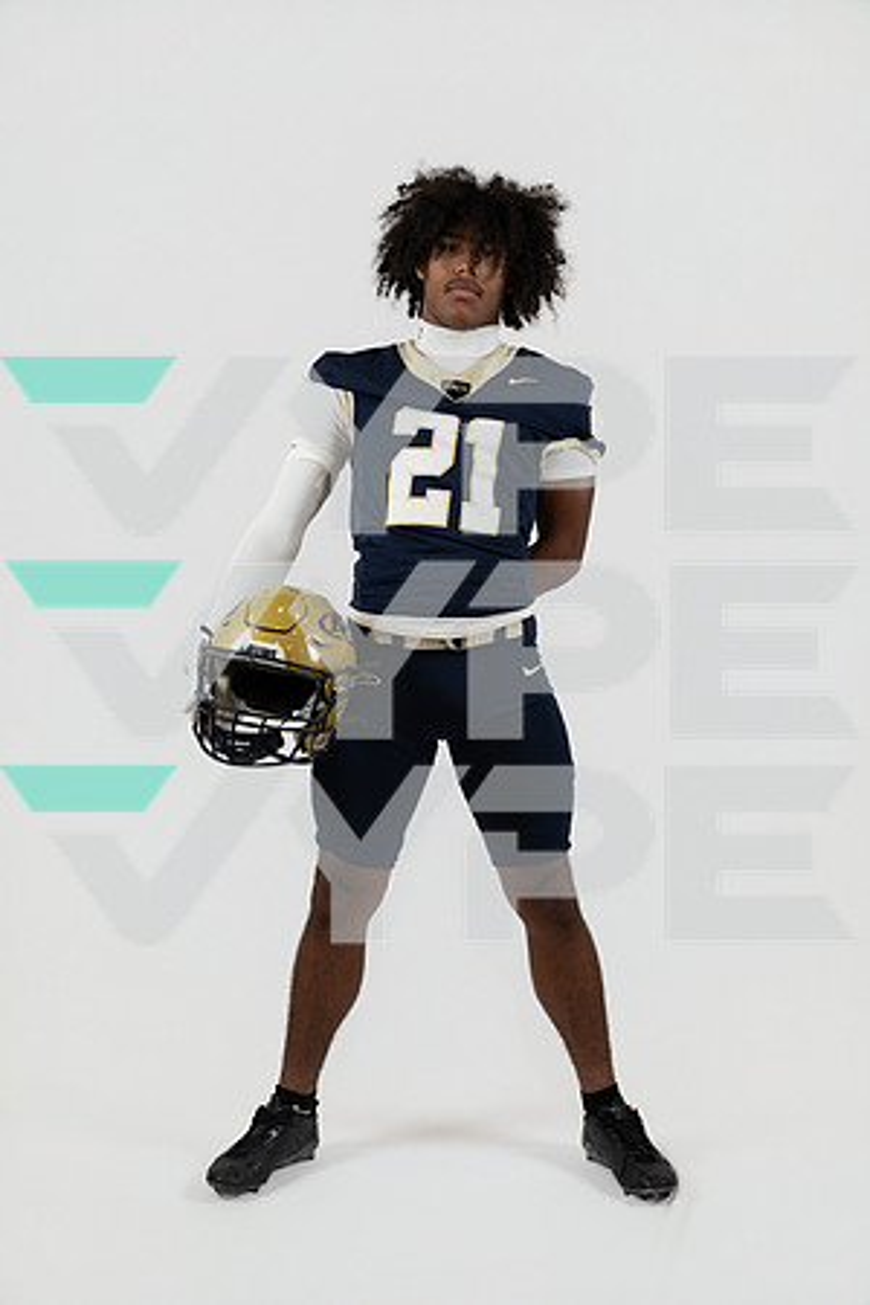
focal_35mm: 44
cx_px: 435
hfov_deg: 30.8
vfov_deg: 44.9
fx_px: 1580
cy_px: 652
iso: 250
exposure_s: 1/125
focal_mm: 43.6
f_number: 3.5
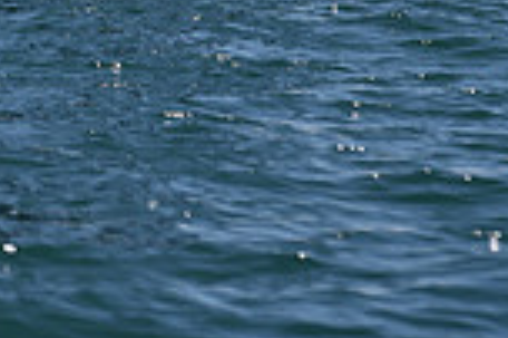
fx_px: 5286
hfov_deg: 5.5
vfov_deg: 3.6
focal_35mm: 375
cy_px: -596
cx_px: 102
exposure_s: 1/800
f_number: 5
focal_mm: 98
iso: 250
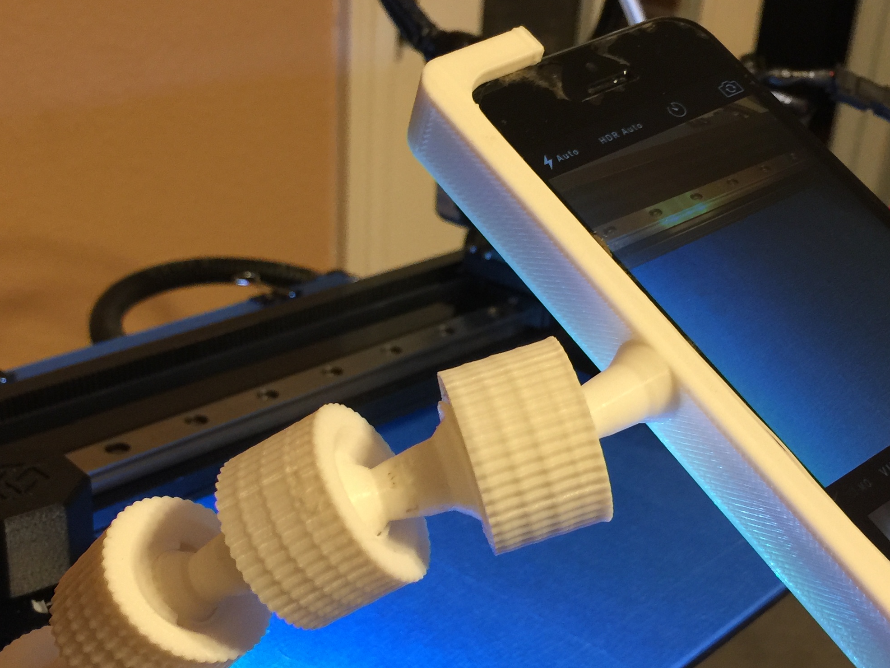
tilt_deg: -26.8
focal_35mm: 48
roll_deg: -4.9
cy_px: 424
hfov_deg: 39.6
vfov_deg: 30.1
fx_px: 1234
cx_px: 471
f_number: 2.2
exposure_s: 1/15
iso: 80
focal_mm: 4.15
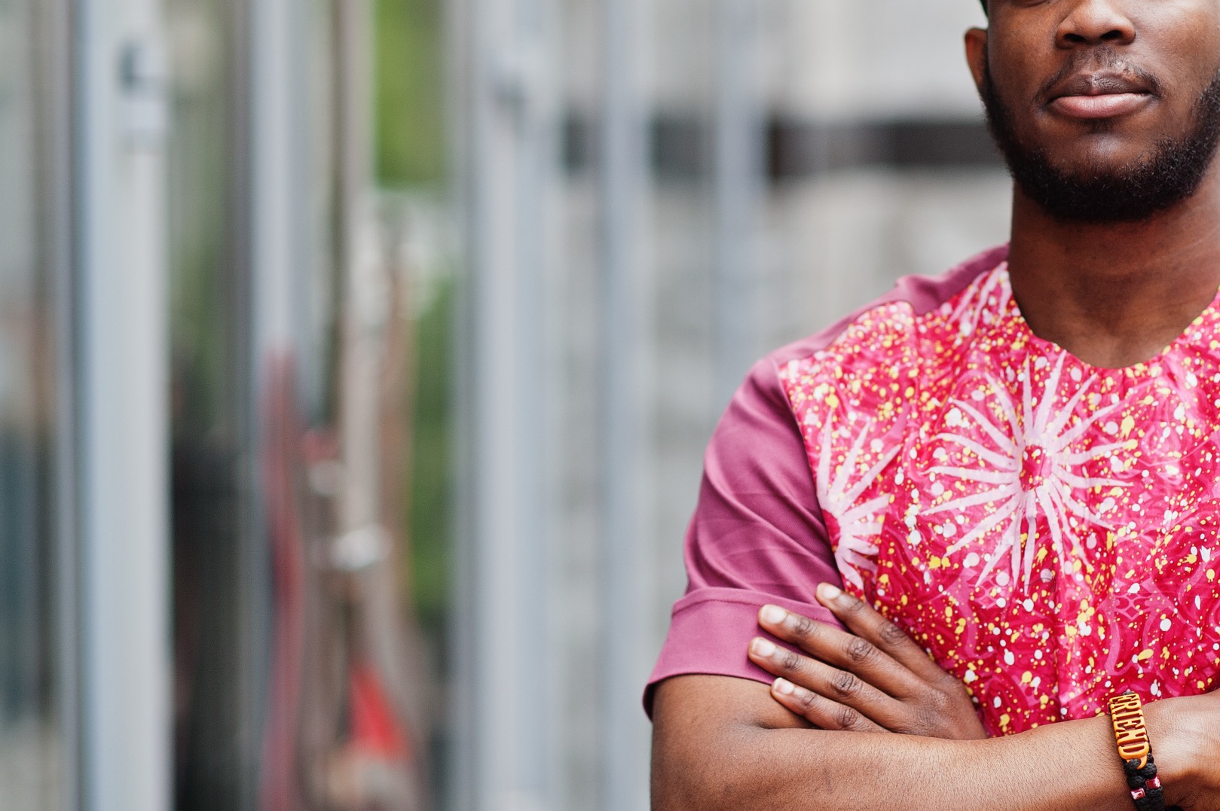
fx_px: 4267
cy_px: 318
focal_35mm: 126
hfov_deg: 16.3
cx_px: 717
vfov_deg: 10.9
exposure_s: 1/1000
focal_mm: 85
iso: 200
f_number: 2
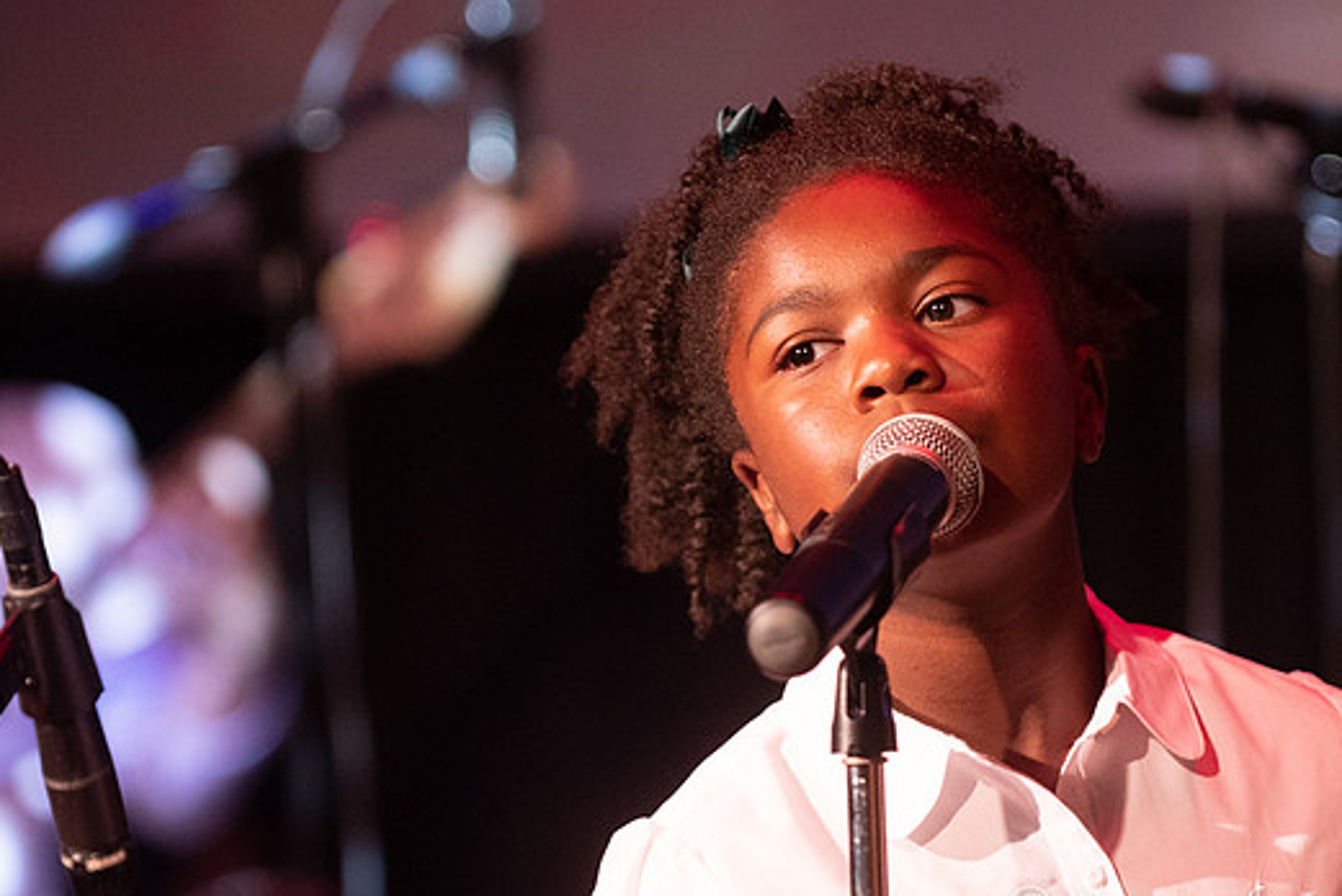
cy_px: 444
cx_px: 781
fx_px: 9287
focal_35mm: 249
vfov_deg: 5.5
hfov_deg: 8.3
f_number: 2.8
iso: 3200
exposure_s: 1/200
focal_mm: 135
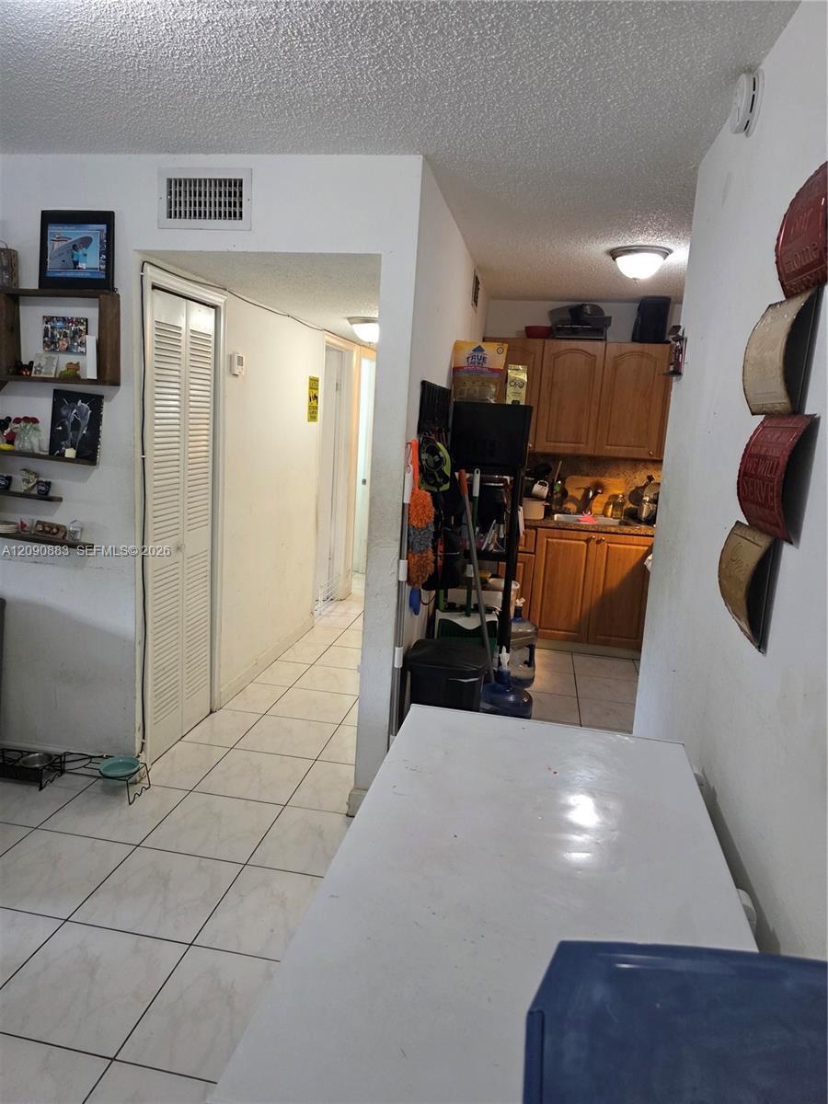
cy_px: 552
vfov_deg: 73.9
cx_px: 414
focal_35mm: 23
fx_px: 734
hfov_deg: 58.9
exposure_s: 1/120
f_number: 1.7
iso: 500
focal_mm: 6.3
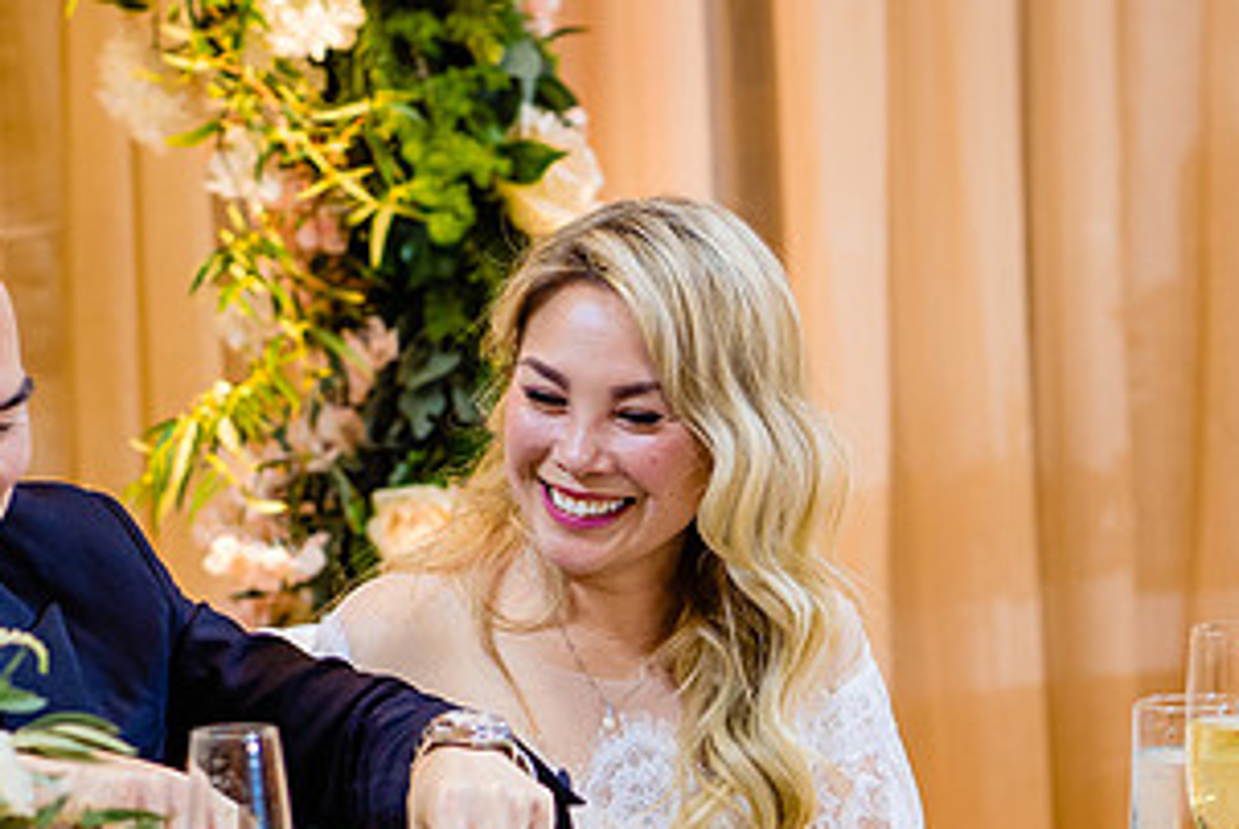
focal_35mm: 209
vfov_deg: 6.6
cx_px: 575
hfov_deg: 9.8
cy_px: 548
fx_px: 7200
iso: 1250
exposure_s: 1/200
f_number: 2.5
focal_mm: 85
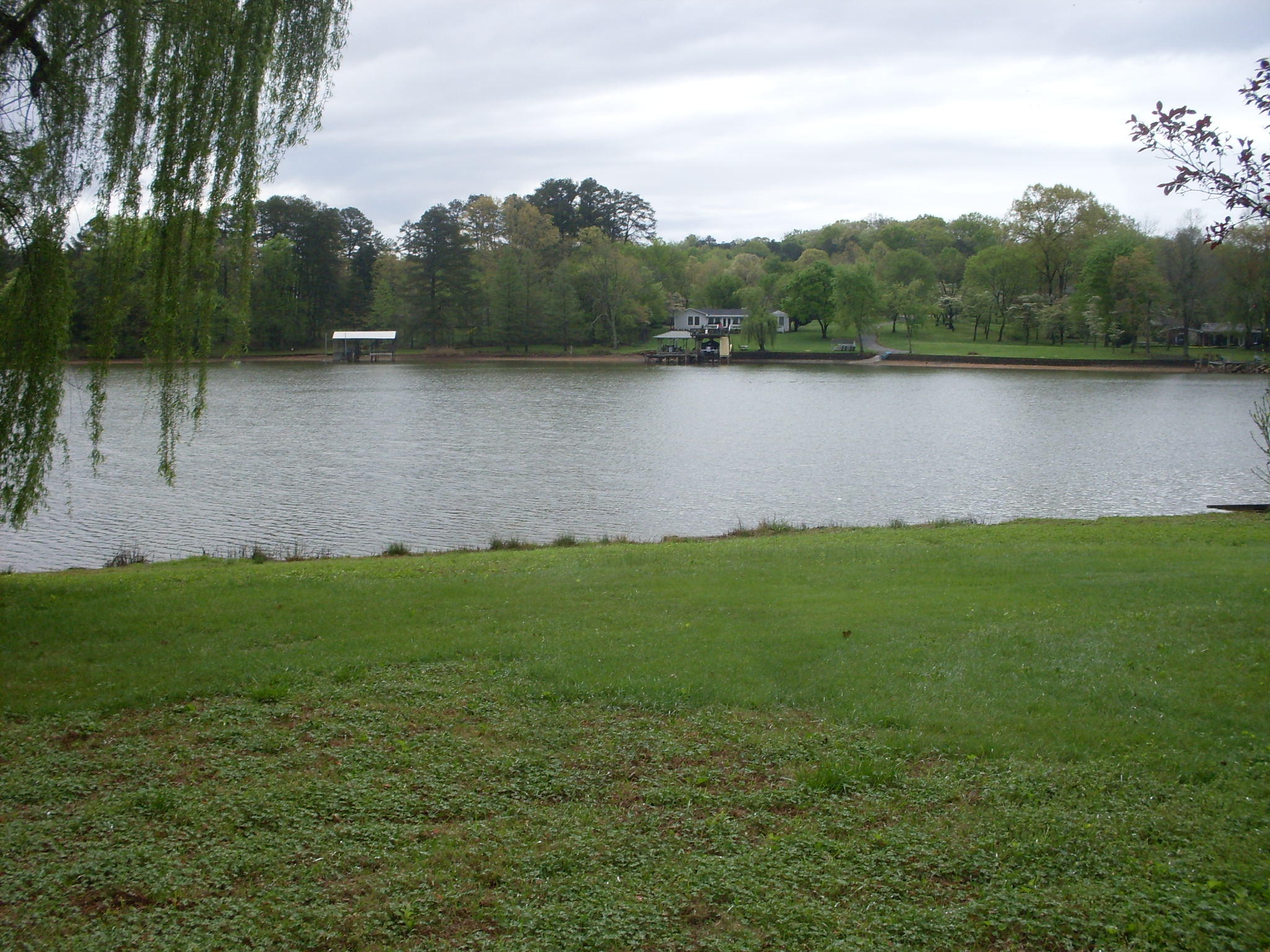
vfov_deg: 37.7
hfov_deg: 49.0
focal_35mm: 38
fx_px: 1394
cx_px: 635
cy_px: 476
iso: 80
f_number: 8.4
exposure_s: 1/180
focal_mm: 6.3
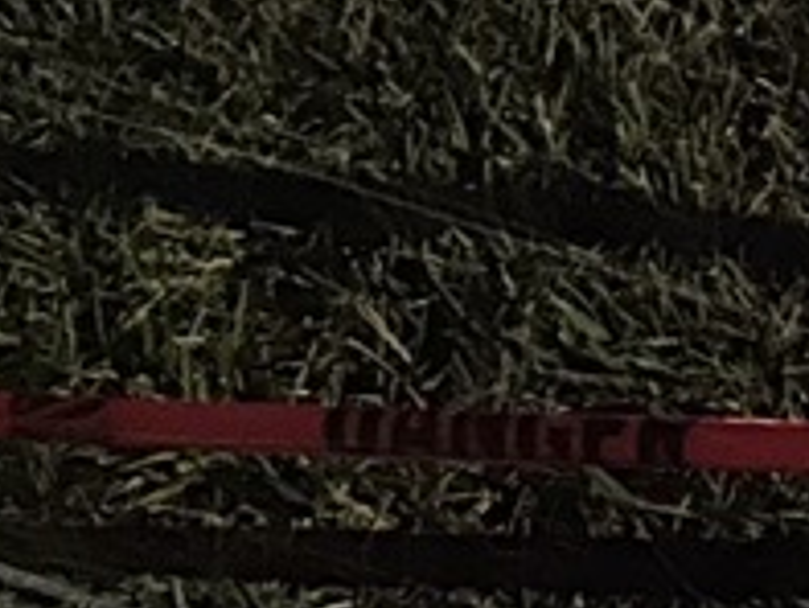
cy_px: -1571
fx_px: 4279
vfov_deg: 6.8
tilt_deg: -4.0
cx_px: 1211
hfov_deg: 10.4
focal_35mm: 183
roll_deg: +0.5
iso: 1600
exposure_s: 1/15
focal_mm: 6.86
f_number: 1.78
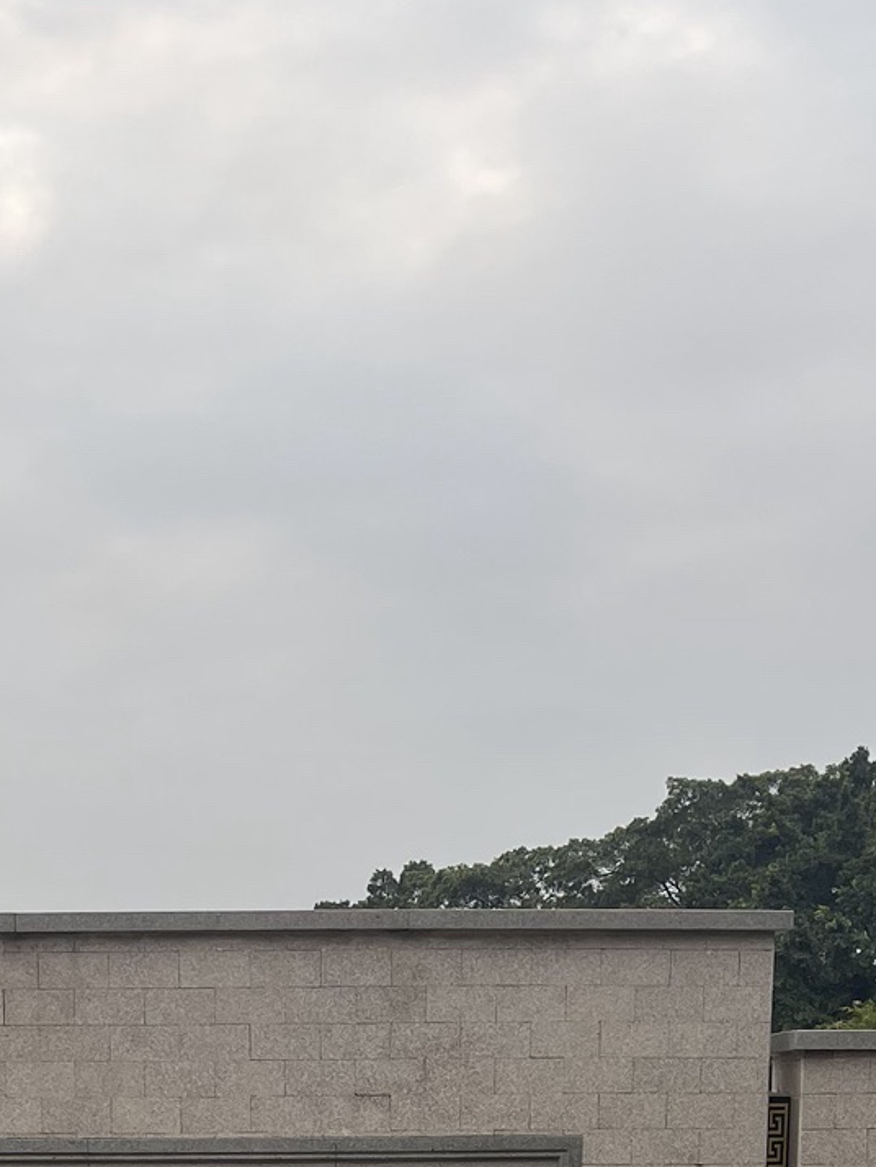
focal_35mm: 70
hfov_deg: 20.9
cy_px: 1541
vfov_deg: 24.1
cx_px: 283
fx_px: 2361
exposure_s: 1/144
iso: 32
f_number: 1.6
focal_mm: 5.1
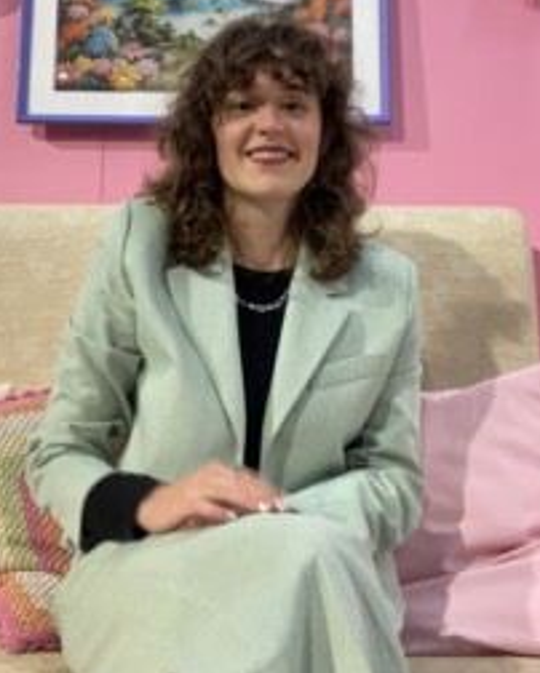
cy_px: 274
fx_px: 818
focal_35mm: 41
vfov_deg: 44.6
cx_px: 253
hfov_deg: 36.5
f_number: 2.2
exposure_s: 1/25
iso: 250
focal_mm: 2.71
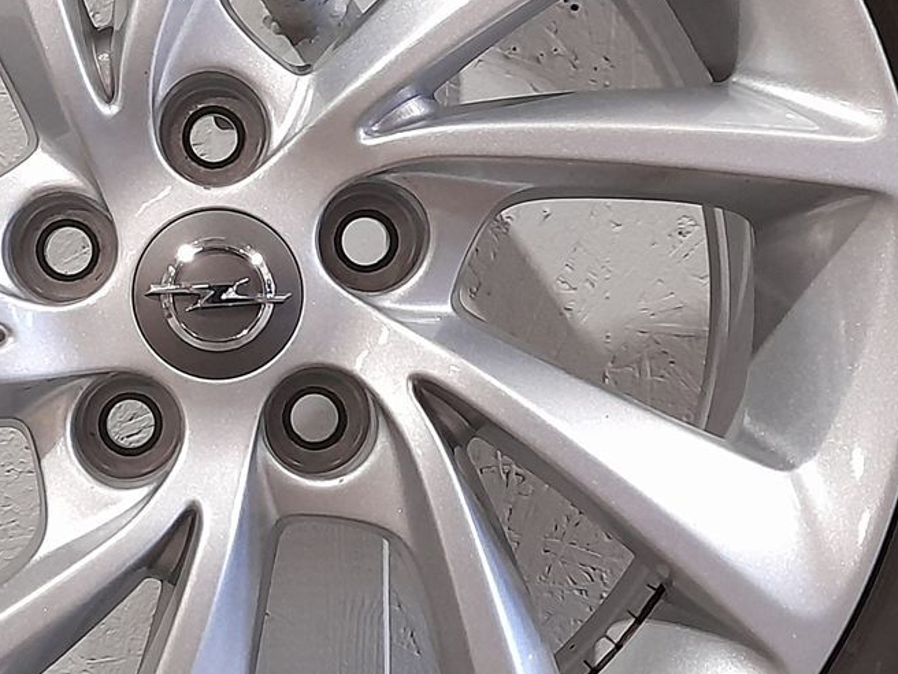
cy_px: 299
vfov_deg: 18.9
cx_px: 227
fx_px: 2023
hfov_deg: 24.7
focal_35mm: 78
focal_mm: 4.6
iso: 320
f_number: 2
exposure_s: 1/50
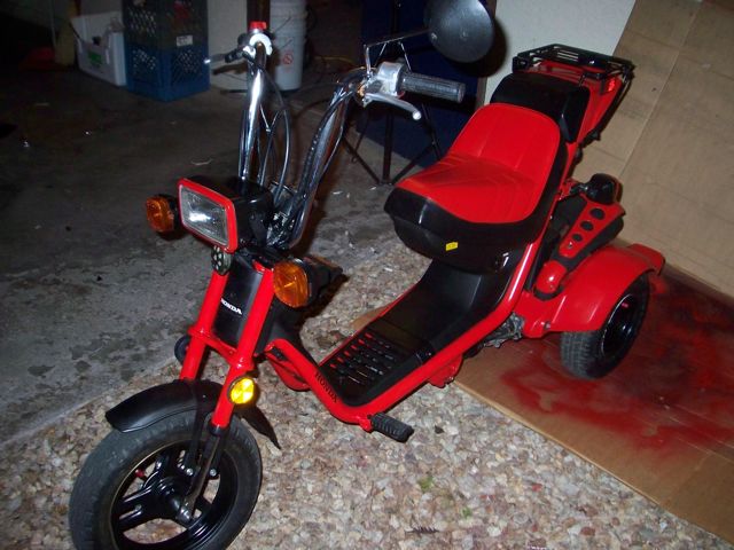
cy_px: 275
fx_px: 806
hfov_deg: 49.0
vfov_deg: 37.7
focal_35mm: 38
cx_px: 367
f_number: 3.9
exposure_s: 1/60
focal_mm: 6.3
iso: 200
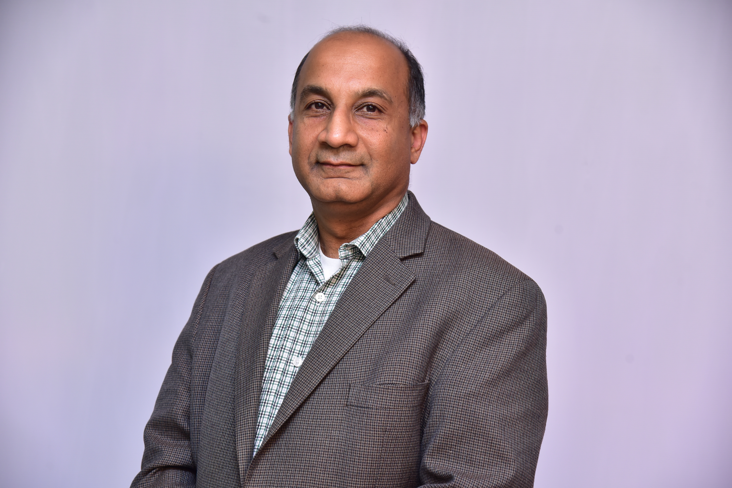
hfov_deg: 26.0
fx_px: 1586
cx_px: 366
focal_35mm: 78
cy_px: 244
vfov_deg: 17.5
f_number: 5.6
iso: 1000
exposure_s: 1/125
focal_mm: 78
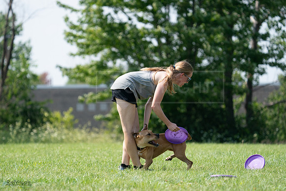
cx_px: 143
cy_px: 96
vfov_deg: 4.7
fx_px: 2328
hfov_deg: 7.0
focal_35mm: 293
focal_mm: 293
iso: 1600
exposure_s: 1/4000
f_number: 5.6
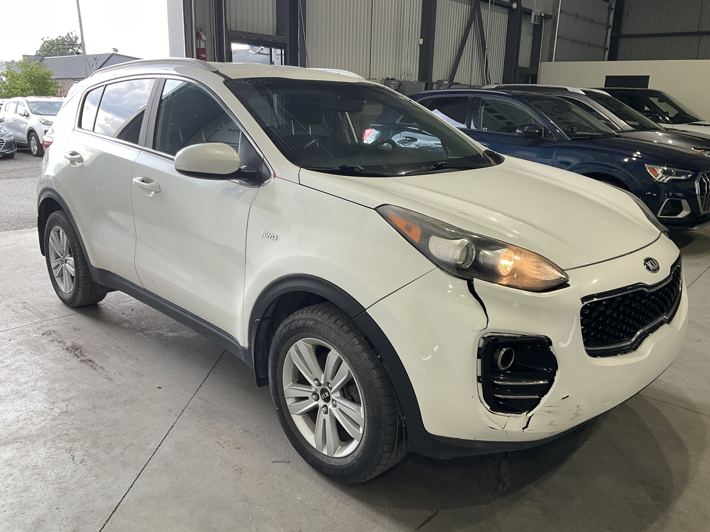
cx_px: 355
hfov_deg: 61.7
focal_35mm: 29
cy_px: 266
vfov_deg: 48.2
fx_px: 595
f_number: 1.8
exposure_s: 1/122
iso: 40
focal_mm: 3
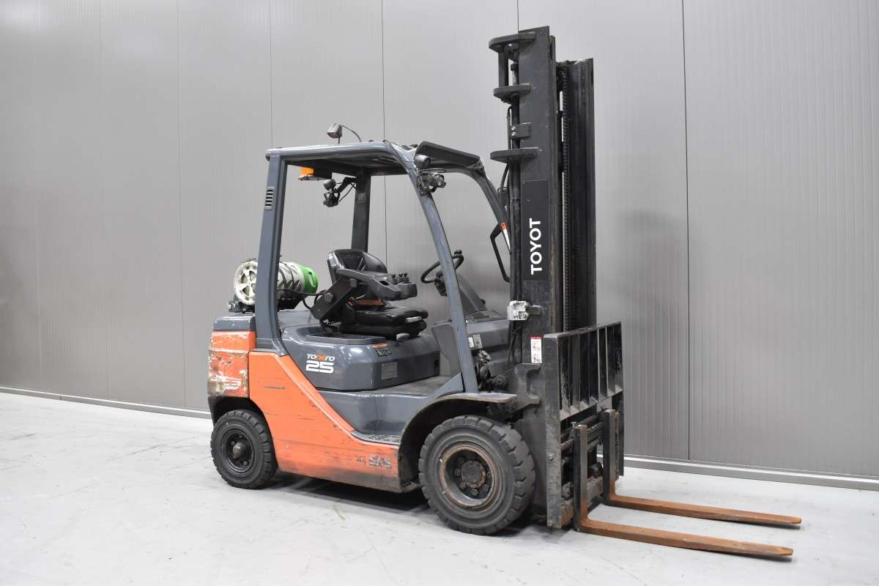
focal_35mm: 30
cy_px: 293
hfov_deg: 61.9
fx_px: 732
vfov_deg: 43.6
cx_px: 440
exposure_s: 1/25
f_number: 5
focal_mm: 20
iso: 1600
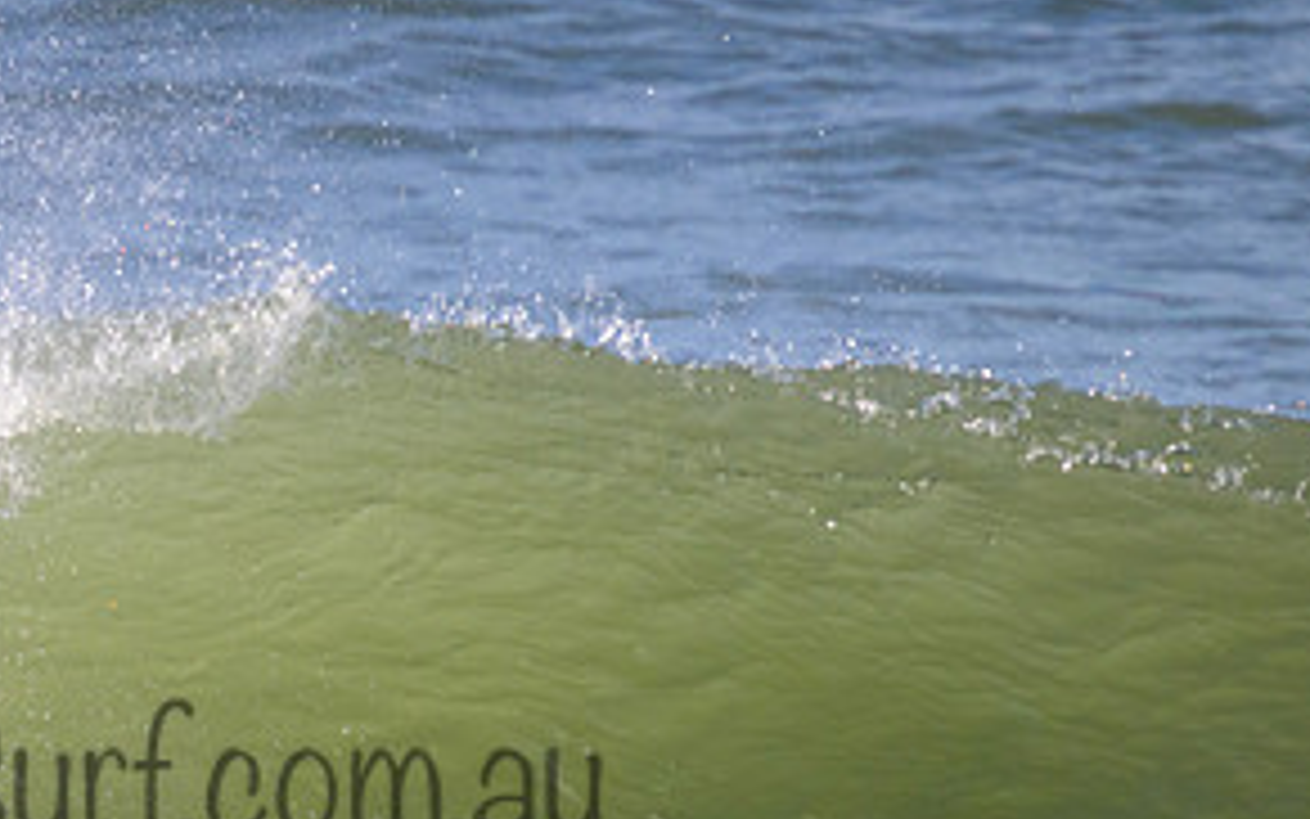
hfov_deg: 1.3
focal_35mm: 1624
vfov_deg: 0.8
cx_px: 126
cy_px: 731
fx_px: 57991
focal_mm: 800
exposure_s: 1/2000
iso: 1600
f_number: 11
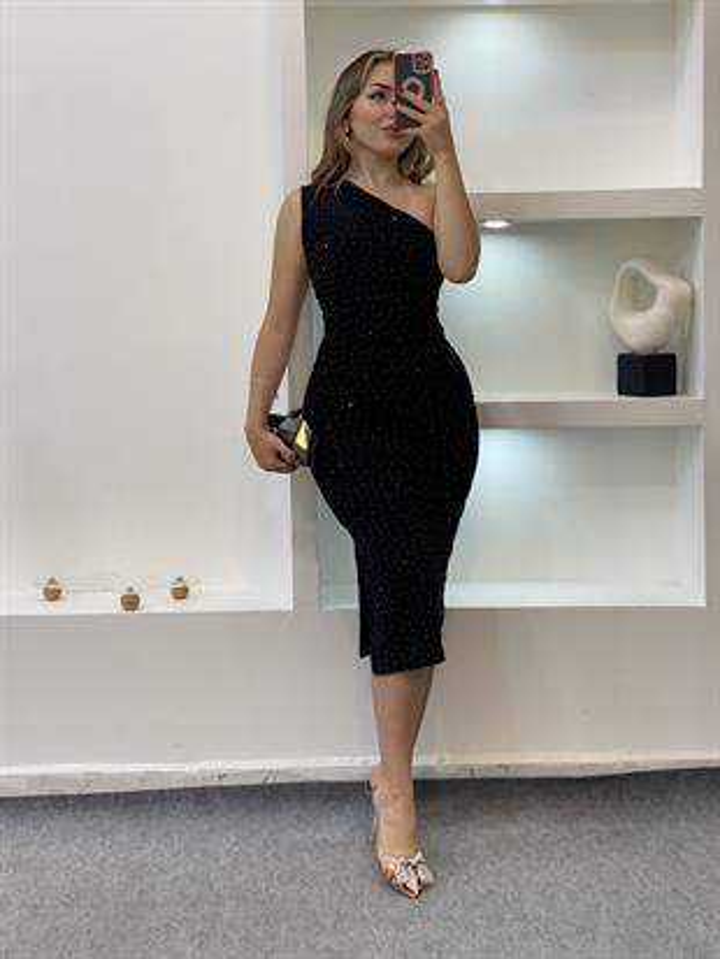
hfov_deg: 28.0
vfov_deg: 36.8
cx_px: 360
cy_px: 480
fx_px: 1441
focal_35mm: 52
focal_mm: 6
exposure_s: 1/100
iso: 80
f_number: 2
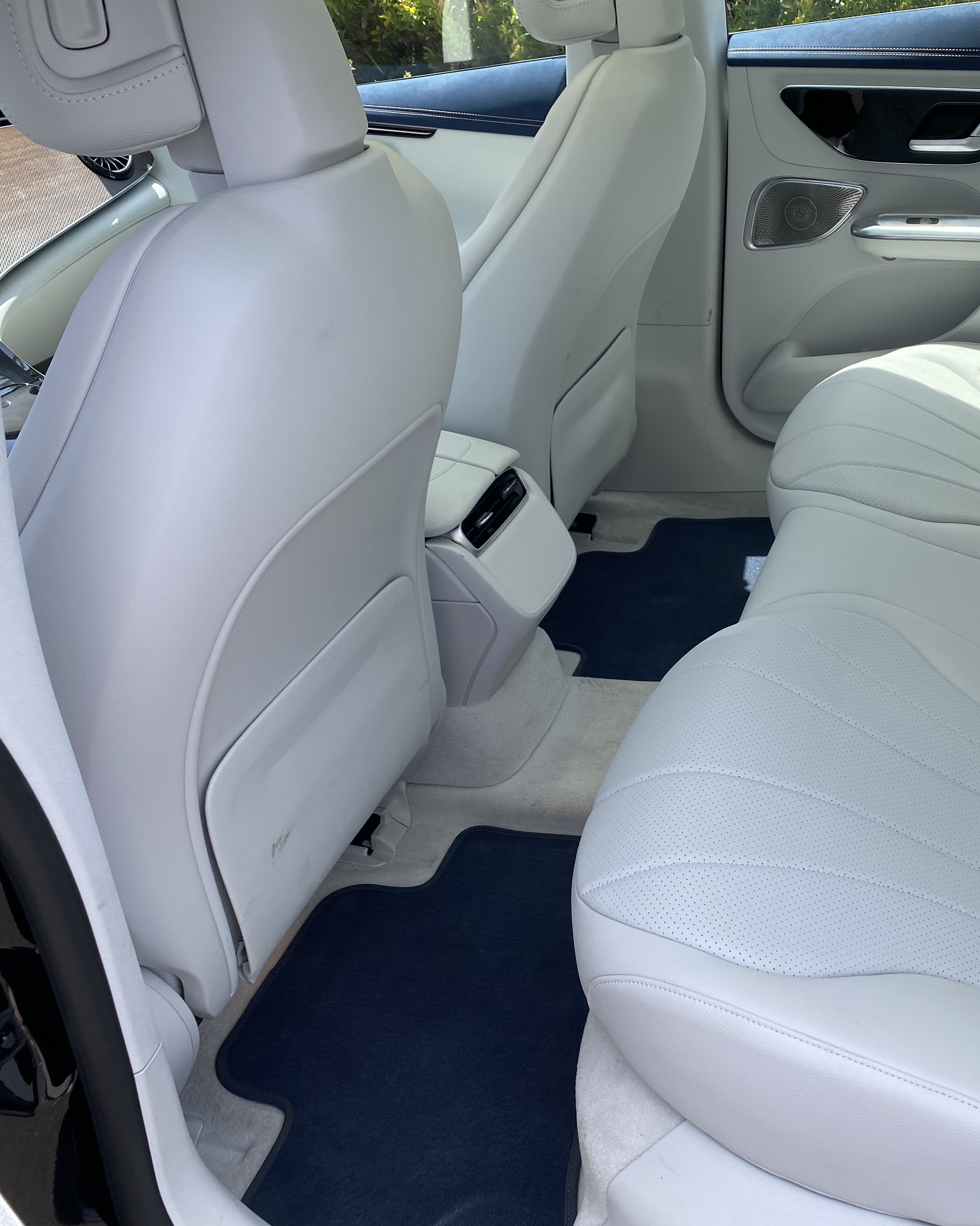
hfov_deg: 42.0
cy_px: 615
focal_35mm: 34
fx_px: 1233
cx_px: 744
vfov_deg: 52.8
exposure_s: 1/539
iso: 32
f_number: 1.8
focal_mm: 4.25
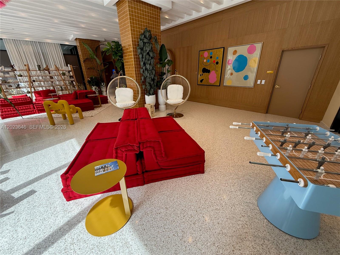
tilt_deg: -21.6
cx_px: 170
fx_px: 138
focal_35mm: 14
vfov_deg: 85.7
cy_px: 128
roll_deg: +0.5
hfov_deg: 102.1
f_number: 2.2
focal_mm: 2.22
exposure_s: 1/99
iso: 80
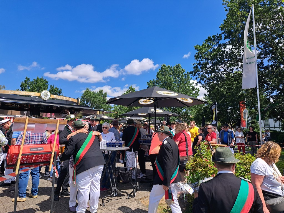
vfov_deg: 56.8
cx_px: 142
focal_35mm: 24
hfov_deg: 71.6
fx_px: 197
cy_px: 106
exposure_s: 1/1010
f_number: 1.8
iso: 50
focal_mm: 5.23
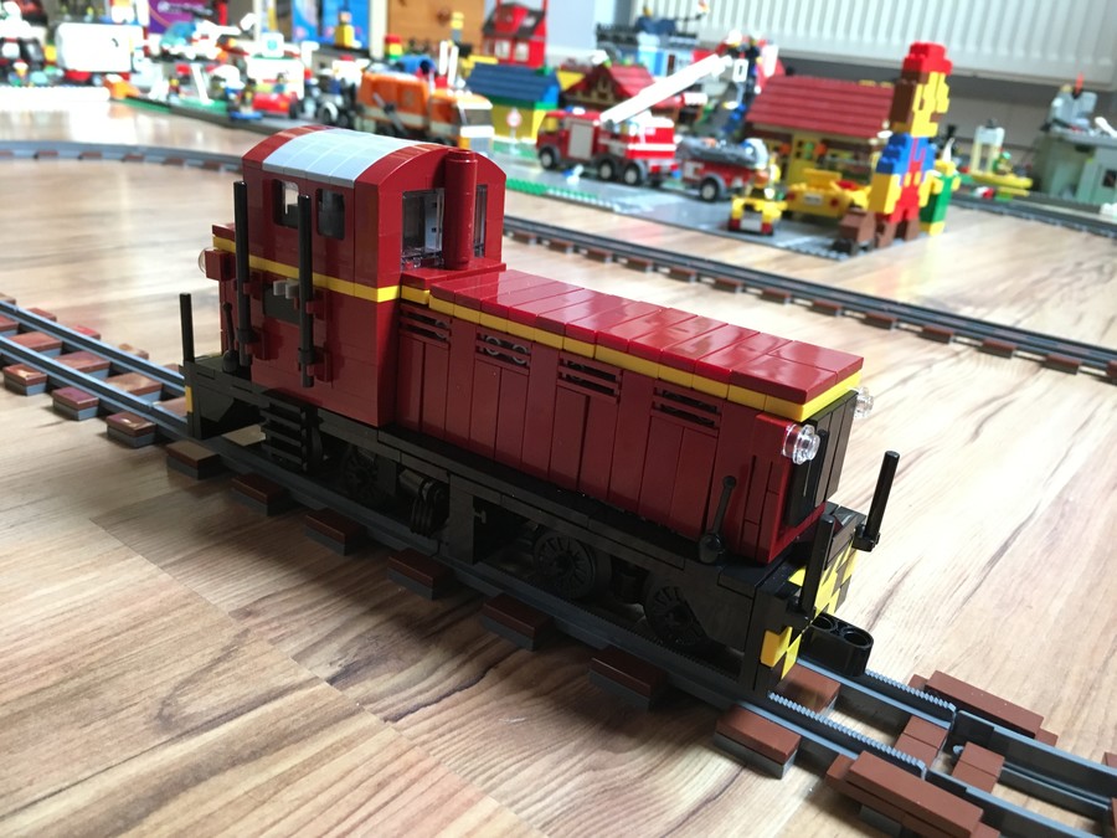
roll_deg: -4.8
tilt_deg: -20.9
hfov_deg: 61.7
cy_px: 419
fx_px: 936
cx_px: 558
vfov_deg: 48.2
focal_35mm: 29
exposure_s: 1/33
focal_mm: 4.15
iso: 200
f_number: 2.2
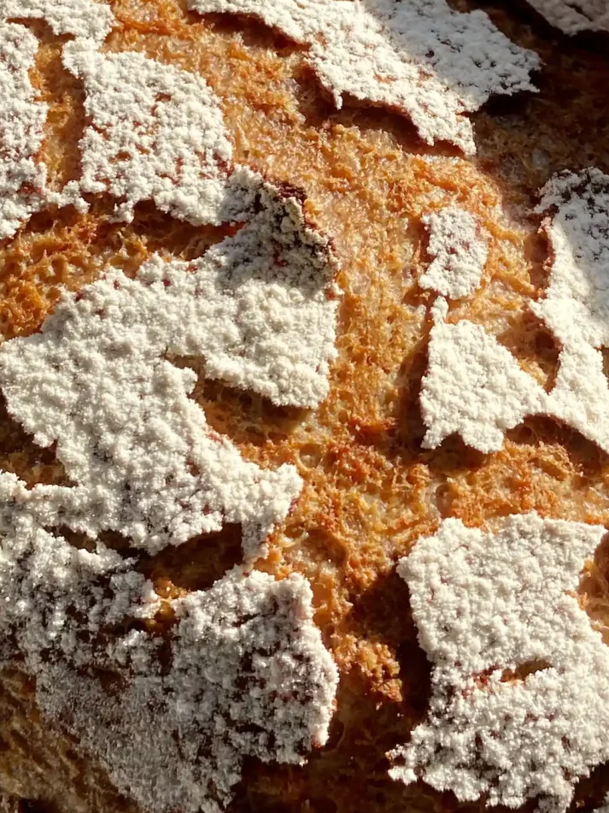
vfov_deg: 27.1
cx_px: 403
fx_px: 1642
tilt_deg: -59.1
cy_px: 142
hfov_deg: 20.9
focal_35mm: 70
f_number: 1.8
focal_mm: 4.25
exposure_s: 1/633
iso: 32
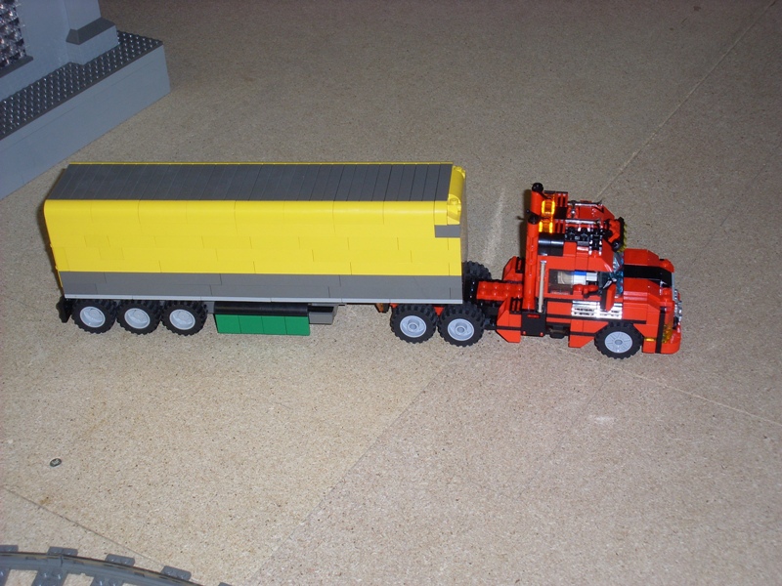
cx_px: 391
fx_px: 1355
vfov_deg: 24.4
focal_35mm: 60
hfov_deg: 32.2
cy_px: 293
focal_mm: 9.9
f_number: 3.8
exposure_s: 1/60
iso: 80
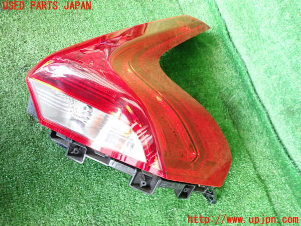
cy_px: 113
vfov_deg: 54.9
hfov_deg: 69.4
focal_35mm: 25
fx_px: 217
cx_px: 150
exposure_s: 1/30
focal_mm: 4.5
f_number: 2
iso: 250
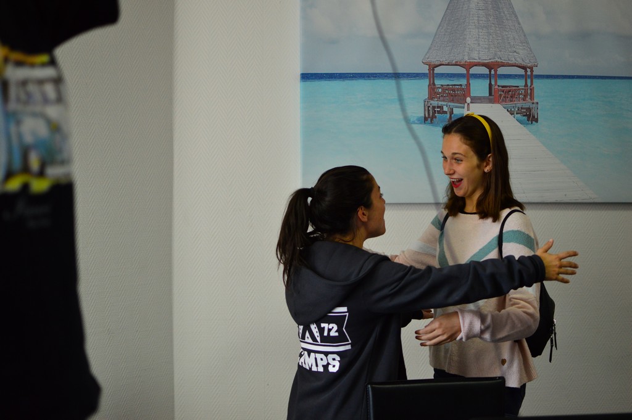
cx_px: 316
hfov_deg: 37.9
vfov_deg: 25.7
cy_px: 210
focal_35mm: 52
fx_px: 921
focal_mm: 35
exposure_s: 1/640
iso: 800
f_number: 2.2
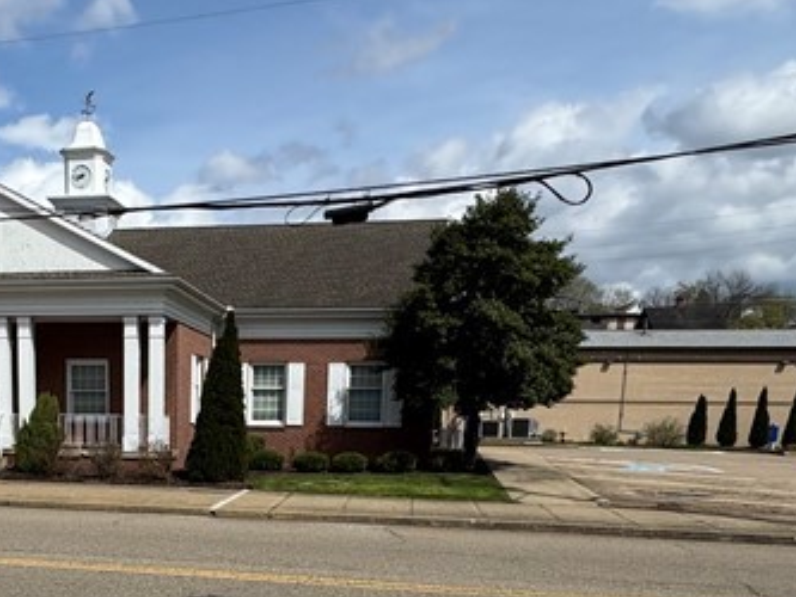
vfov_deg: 30.7
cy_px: 623
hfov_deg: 42.5
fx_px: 989
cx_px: 198
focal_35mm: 43
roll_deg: -1.6
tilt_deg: -8.3
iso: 50
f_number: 2.2
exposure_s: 1/3247
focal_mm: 2.22
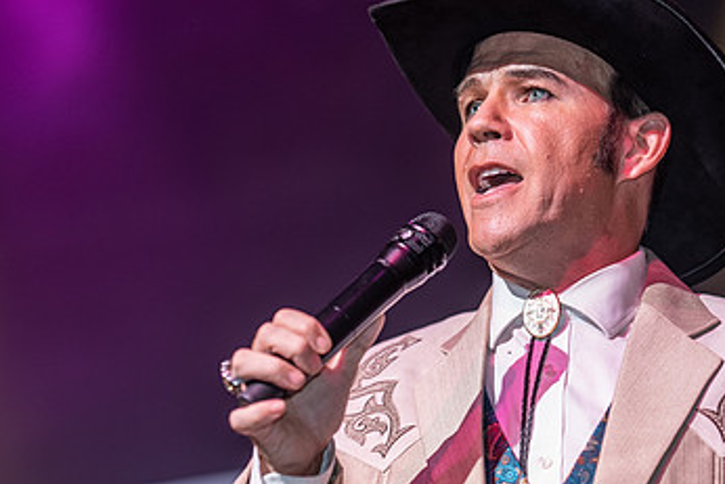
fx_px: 4553
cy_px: 238
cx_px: 270
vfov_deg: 6.1
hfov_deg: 9.1
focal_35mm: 226
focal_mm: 135
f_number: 1.8
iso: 320
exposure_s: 1/250
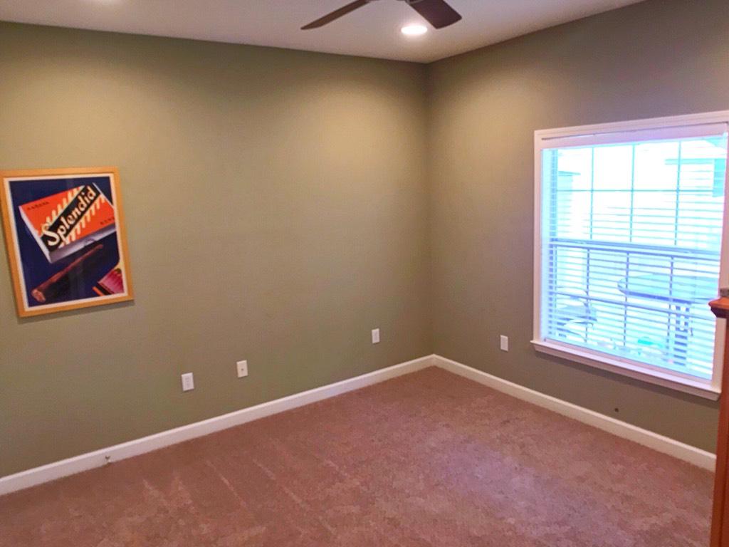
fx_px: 800
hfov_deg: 49.0
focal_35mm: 38
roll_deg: +2.5
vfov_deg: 37.7
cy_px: 274
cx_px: 364
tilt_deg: -10.7
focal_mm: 3.99
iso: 80
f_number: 1.8
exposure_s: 1/30
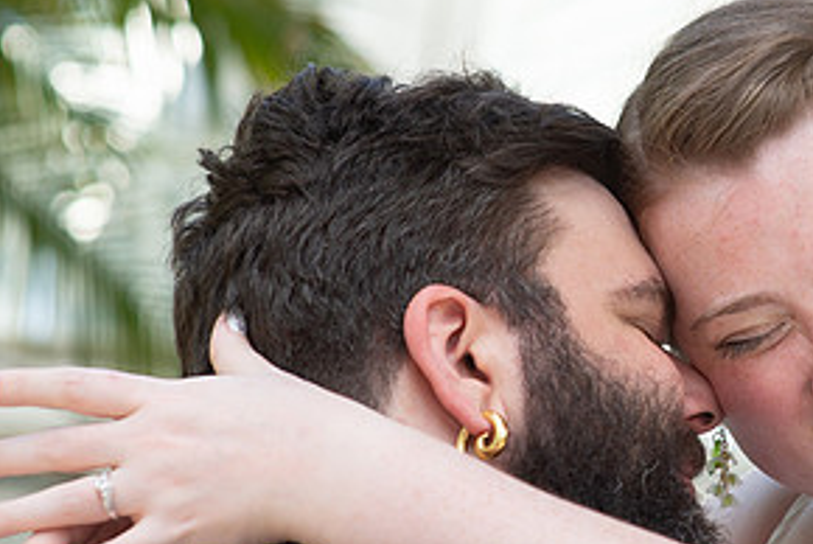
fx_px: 4069
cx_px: 743
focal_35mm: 180
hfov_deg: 11.3
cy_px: 331
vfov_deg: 7.6
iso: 400
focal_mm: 85
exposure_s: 1/320
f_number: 3.5
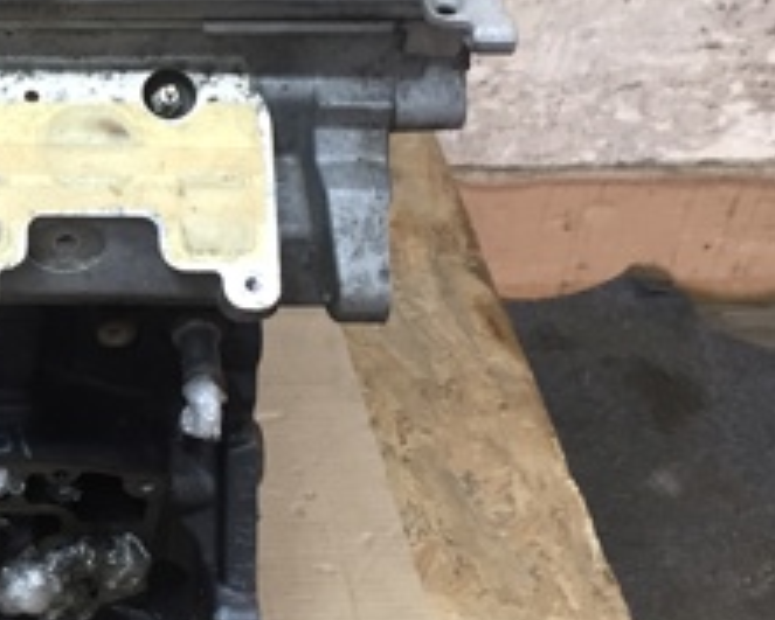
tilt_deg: -40.8
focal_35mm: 82
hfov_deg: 21.5
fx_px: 1882
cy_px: 189
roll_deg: -0.7
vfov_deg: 18.7
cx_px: -165
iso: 64
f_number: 2.2
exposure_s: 1/33
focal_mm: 4.15
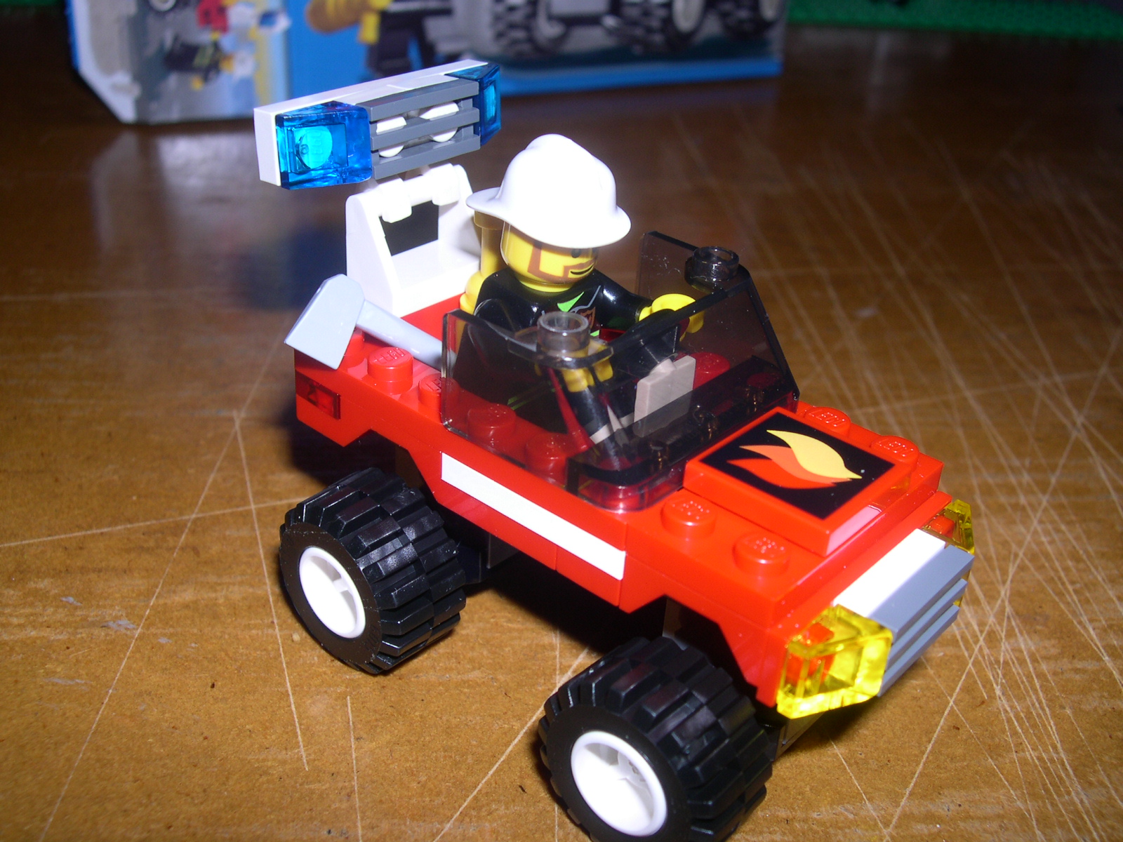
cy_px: 421
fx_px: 1233
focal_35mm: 38
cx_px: 562
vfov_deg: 37.7
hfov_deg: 49.0
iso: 100
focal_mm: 8
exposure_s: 1/60
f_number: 7.6
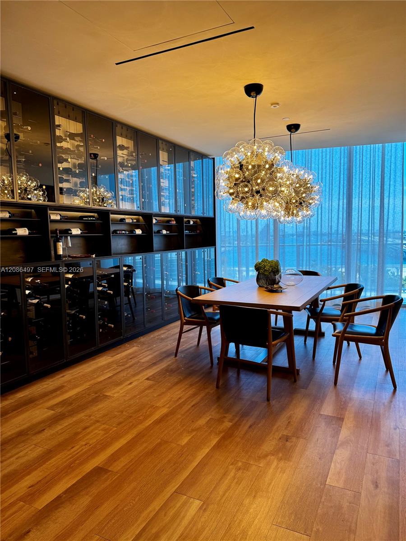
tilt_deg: -6.0
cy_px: 270
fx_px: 375
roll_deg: +1.2
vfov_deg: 71.6
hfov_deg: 56.8
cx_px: 203
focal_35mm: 24
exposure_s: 1/195
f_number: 1.78
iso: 64
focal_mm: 6.76
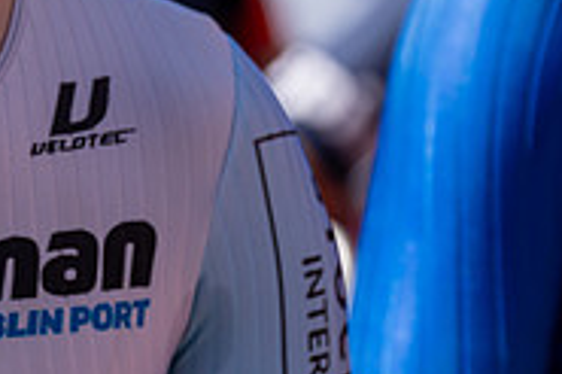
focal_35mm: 398
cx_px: -204
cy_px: -163
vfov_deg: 3.4
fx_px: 6208
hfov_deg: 5.2
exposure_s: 1/1000
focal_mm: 127
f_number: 4
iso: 100
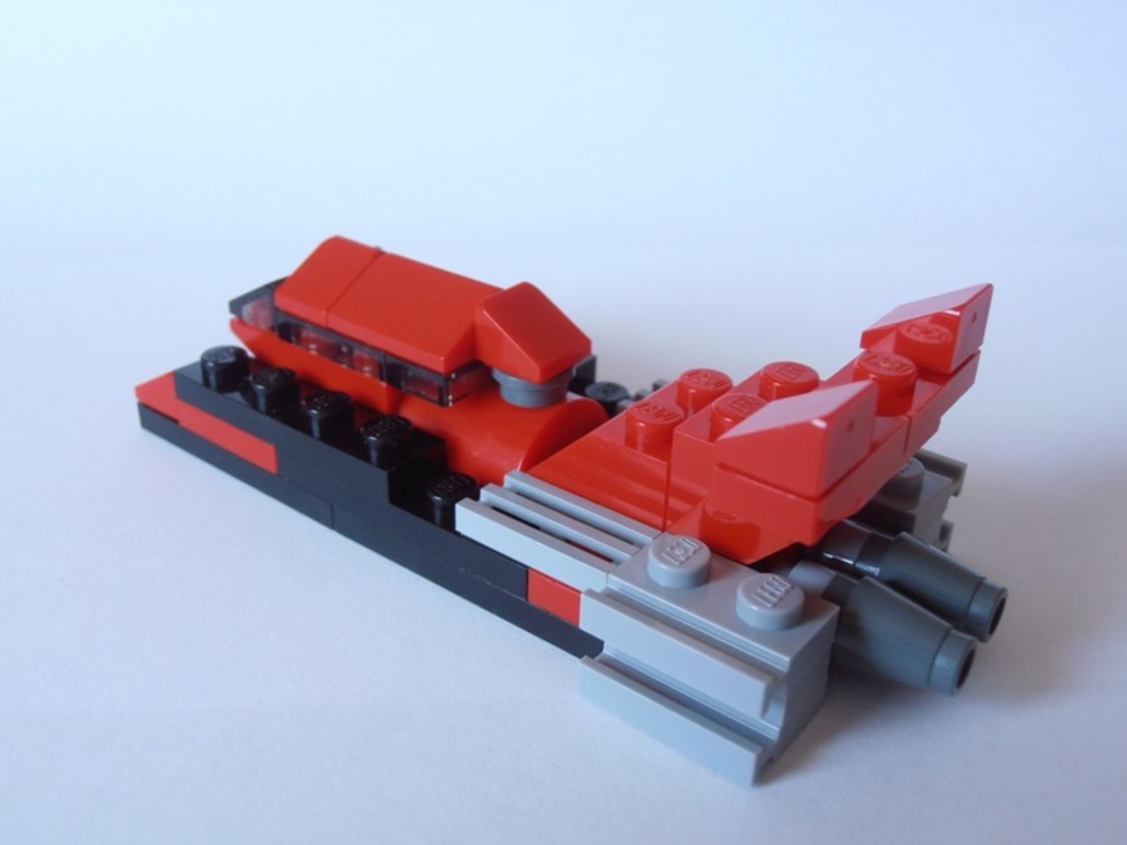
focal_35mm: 37
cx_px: 564
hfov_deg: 50.1
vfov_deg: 38.7
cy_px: 422
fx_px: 1205
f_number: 3.9
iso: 125
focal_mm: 6.61
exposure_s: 1/25
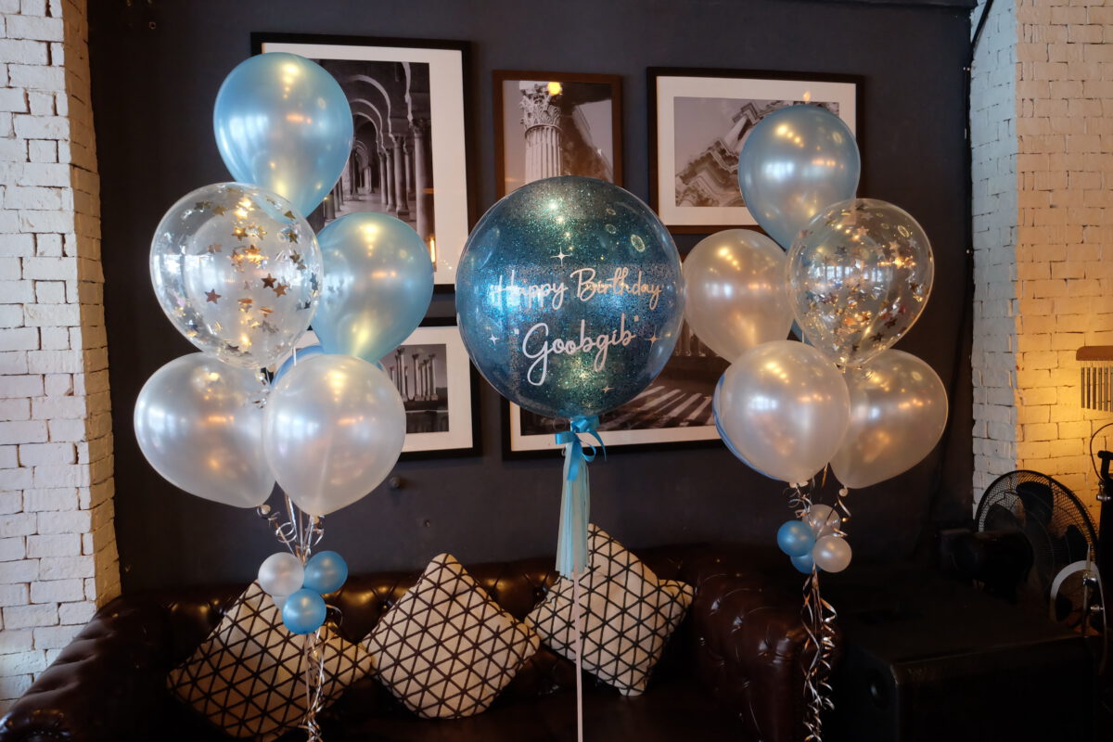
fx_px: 897
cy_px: 371
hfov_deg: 63.7
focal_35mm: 29
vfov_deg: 45.0
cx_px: 556
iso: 3200
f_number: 4
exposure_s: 1/26
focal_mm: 19.1
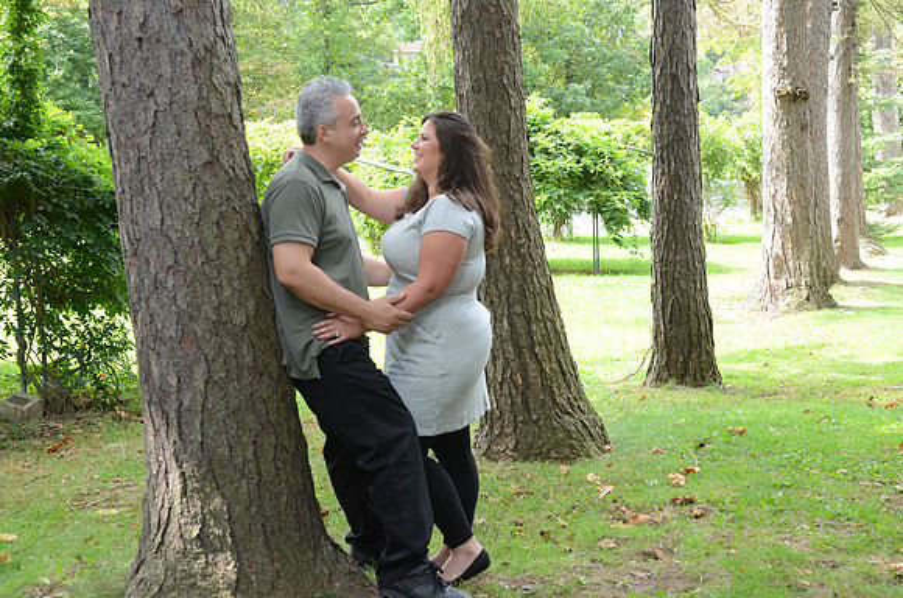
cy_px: 299
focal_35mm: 46
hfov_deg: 42.4
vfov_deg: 28.8
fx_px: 1164
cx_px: 452
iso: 500
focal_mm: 31
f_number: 4.5
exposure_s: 1/200
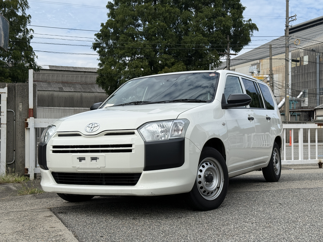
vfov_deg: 30.3
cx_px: 162
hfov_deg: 39.7
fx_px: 448
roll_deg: +0.3
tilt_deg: +1.4
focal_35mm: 48
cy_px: 121
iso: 64
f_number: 1.78
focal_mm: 6.76
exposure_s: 1/6024
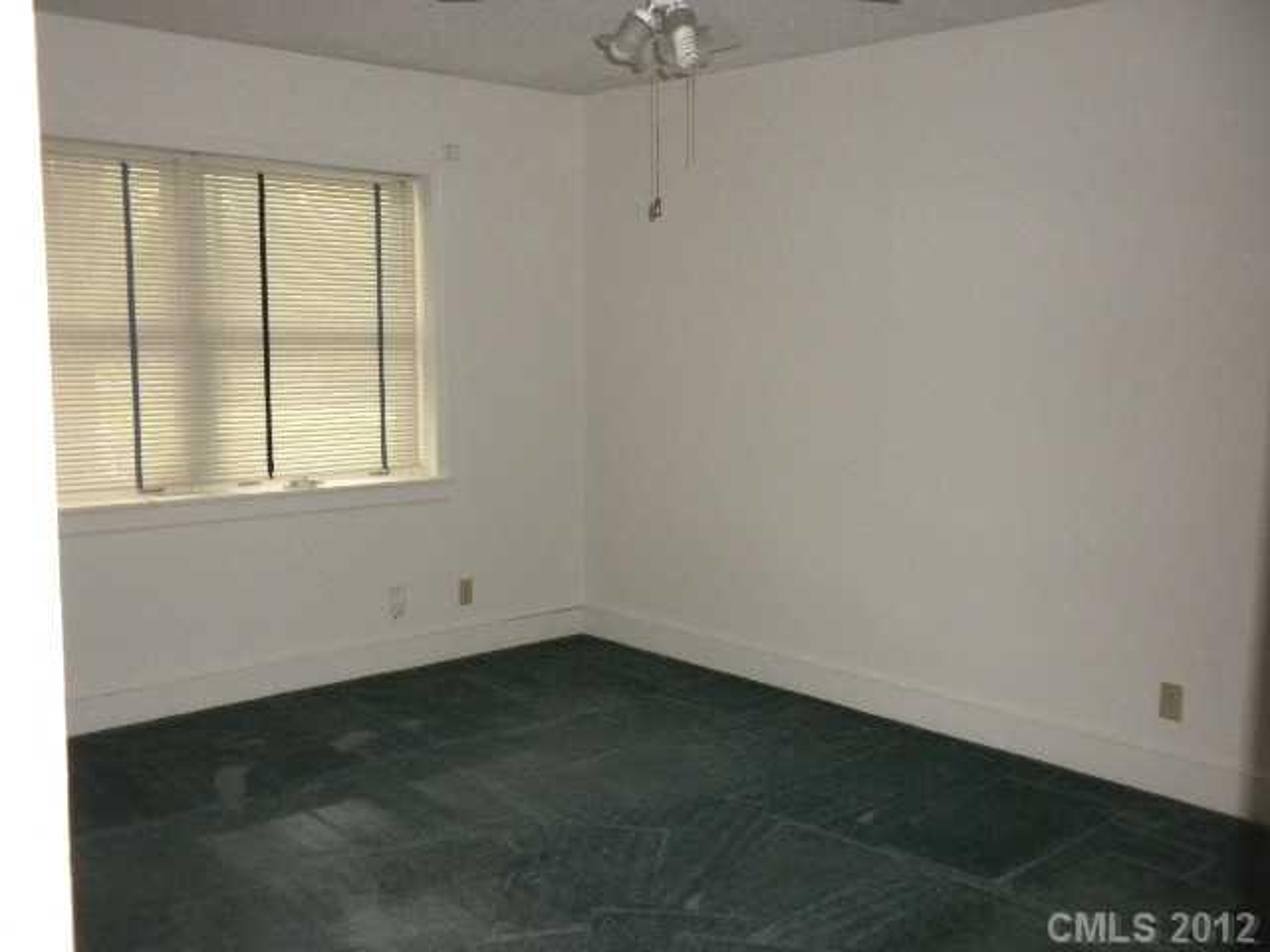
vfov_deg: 38.7
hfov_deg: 50.1
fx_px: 1357
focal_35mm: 37
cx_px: 635
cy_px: 476
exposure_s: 1/30
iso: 400
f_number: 3.5
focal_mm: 6.6
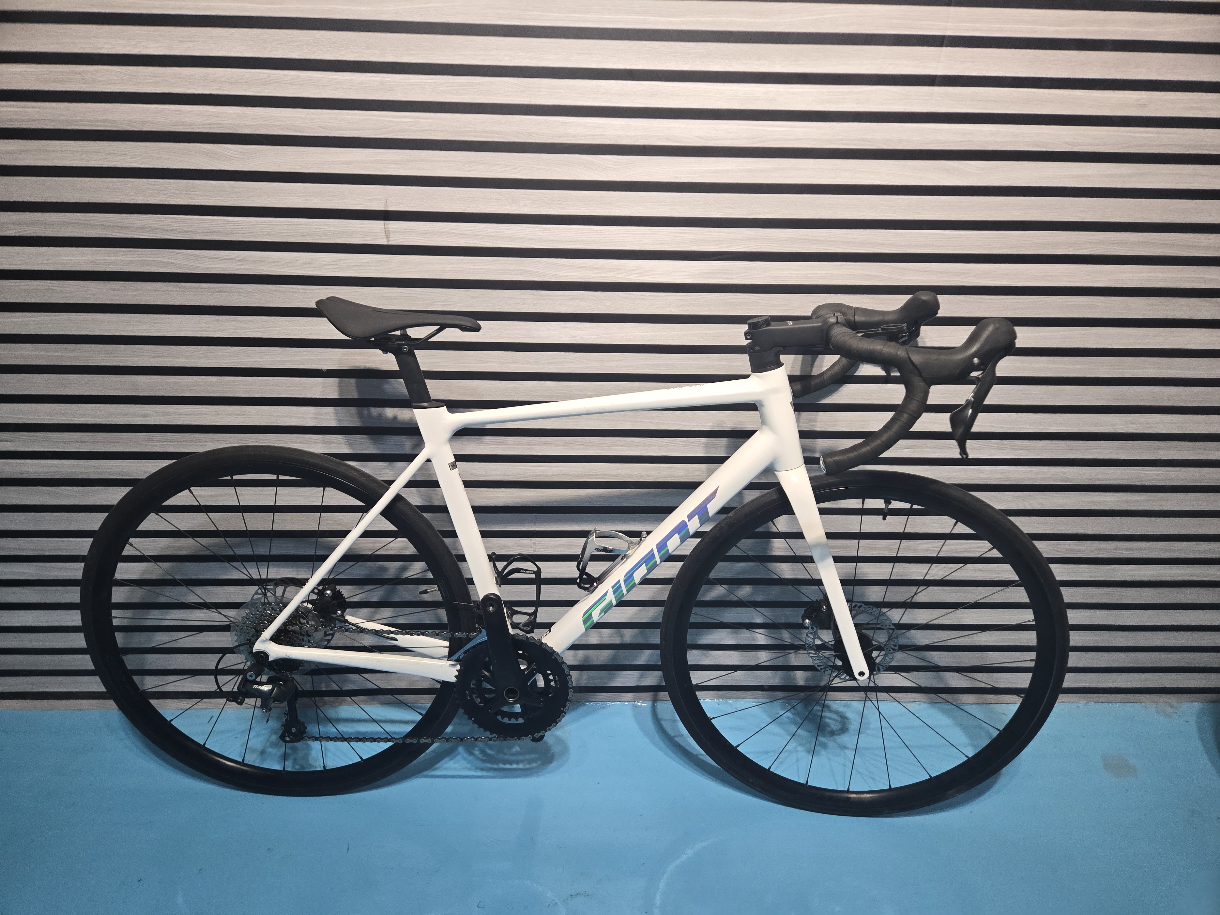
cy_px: 458
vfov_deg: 58.9
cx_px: 610
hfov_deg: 73.9
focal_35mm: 23
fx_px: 811
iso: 160
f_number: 1.8
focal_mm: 5.4
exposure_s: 1/100
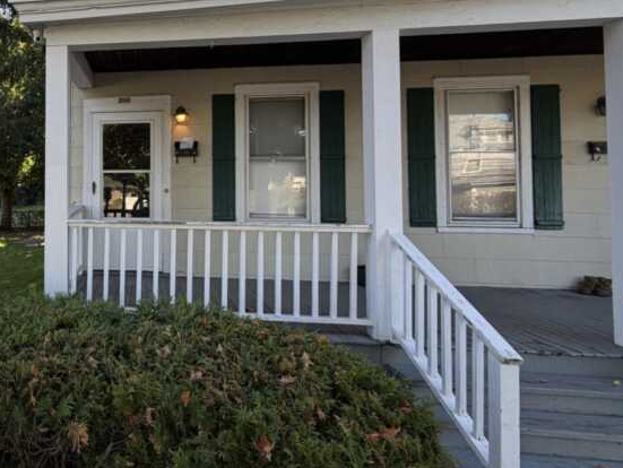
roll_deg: +0.5
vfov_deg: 52.6
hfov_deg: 58.2
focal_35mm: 26
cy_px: 181
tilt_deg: +2.3
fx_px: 468
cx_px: 69
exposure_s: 1/209
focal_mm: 2.22
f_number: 2.2
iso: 40
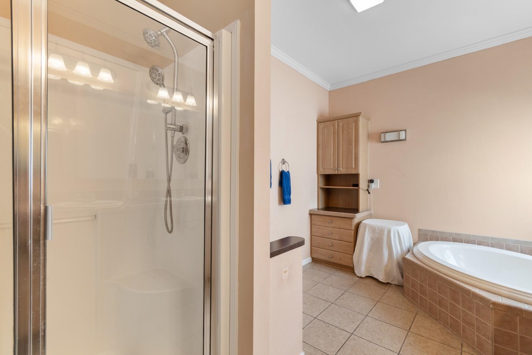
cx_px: 266
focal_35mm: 15
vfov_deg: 77.3
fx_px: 222
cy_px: 178
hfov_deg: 100.4
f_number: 4.5
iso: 100
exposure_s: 1/6
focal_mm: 10
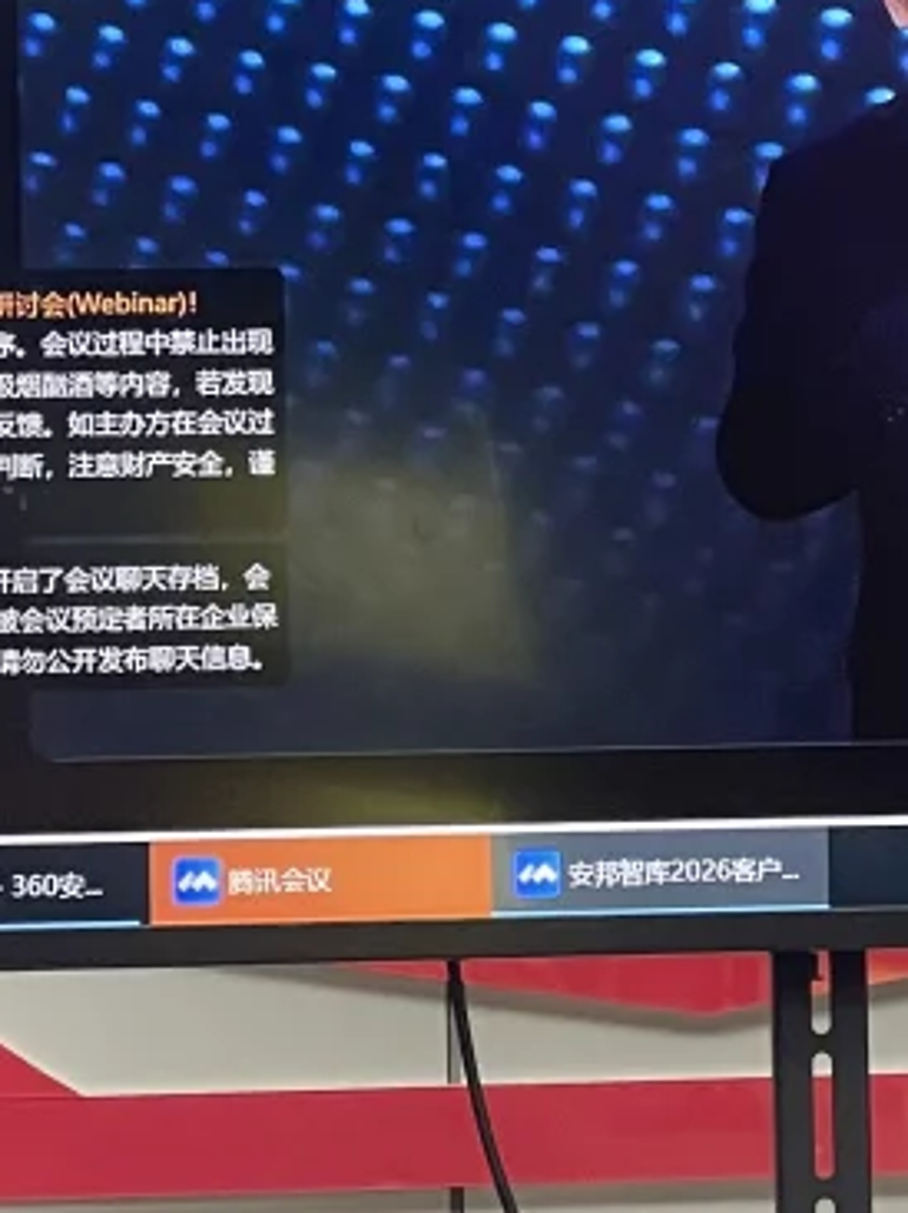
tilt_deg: +1.8
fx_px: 8824
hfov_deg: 5.8
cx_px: 1312
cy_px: 560
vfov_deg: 7.9
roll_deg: +1.3
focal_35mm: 252
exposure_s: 1/50
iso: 160
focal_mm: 7.5
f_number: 2.2
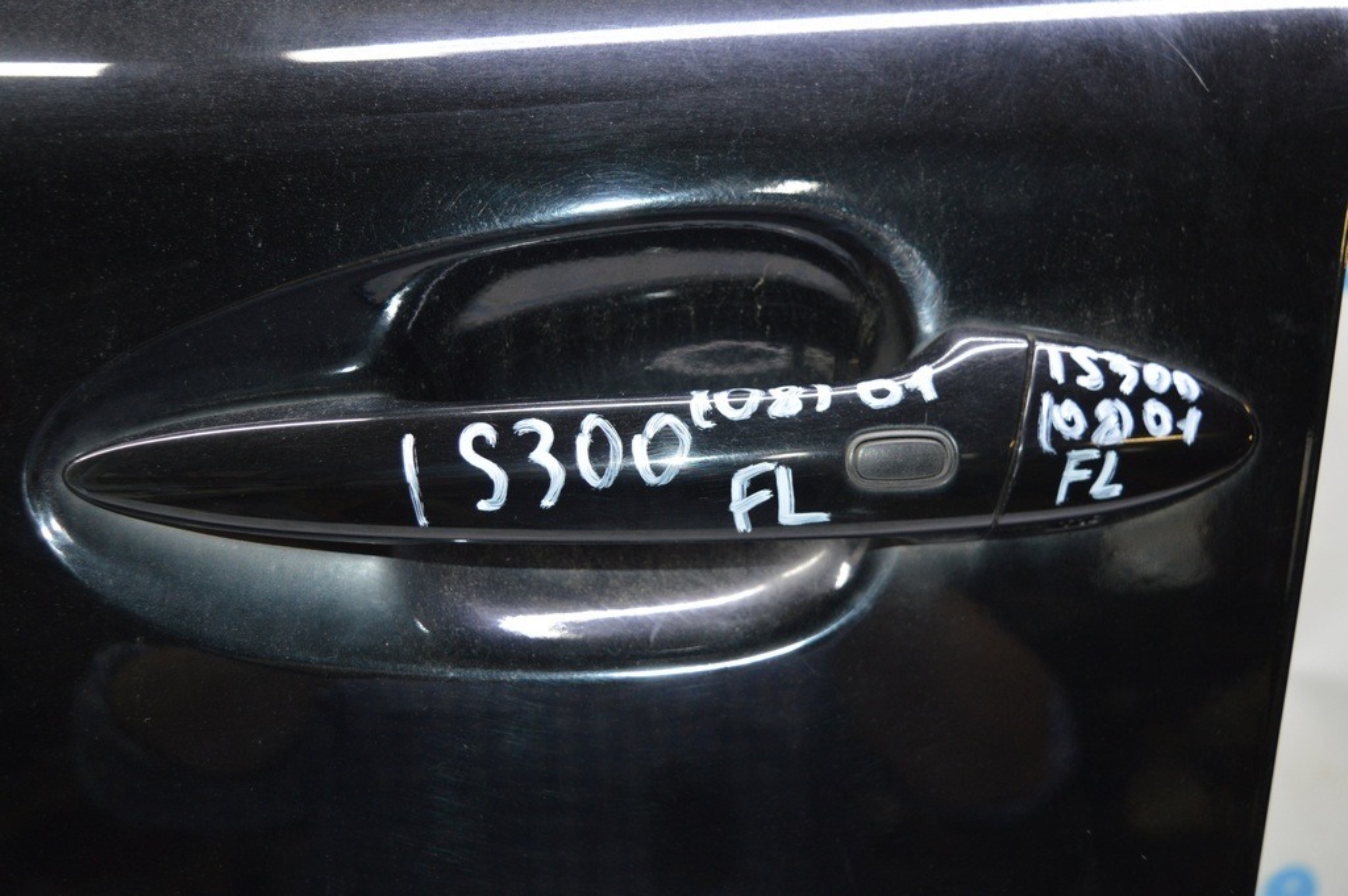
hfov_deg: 46.4
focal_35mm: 42
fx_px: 1571
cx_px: 674
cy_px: 448
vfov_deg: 31.8
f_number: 4.2
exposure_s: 1/60
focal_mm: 28
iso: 900
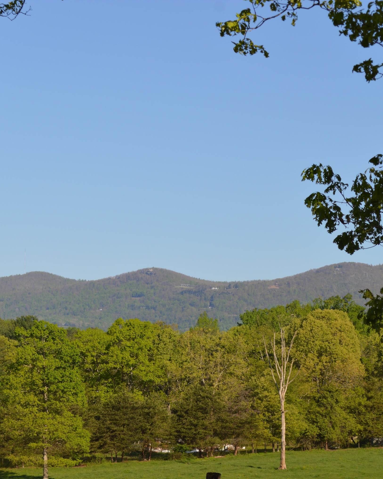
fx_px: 1654
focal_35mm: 117
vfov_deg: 16.5
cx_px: 151
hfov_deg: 13.2
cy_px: 239
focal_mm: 55
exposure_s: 1/250
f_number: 8
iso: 100
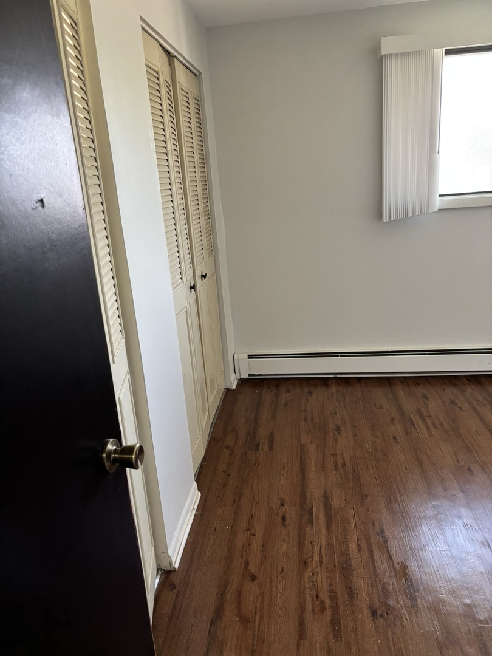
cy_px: 328
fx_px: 493
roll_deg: +3.2
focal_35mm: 26
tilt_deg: -15.6
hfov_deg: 53.1
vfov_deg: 67.3
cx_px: 246
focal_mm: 5.96
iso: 200
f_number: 1.6
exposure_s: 1/60
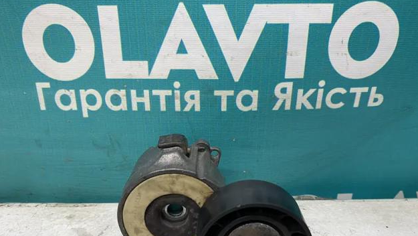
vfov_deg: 39.8
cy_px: 155
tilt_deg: -26.6
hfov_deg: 66.0
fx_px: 322
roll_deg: +0.8
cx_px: 213
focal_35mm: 29
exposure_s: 1/50
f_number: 1.8
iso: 100
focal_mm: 4.25
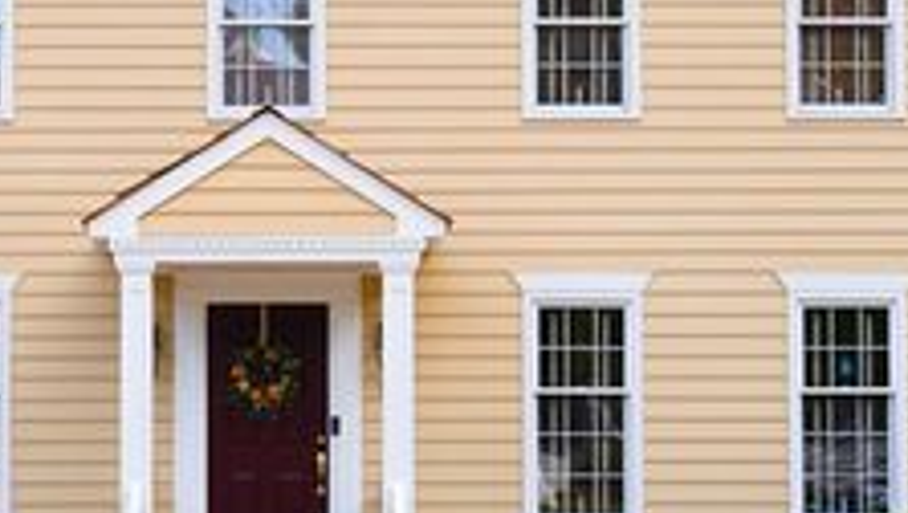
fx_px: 1976
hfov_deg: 25.7
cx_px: 269
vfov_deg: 14.7
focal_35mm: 82
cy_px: 120
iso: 40
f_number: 4
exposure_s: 1/3200
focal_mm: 35
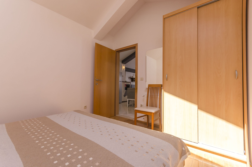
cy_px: 84
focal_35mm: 15
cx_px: 126
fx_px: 105
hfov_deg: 100.5
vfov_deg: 77.1
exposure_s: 1/100
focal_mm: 10
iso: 320
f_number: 9
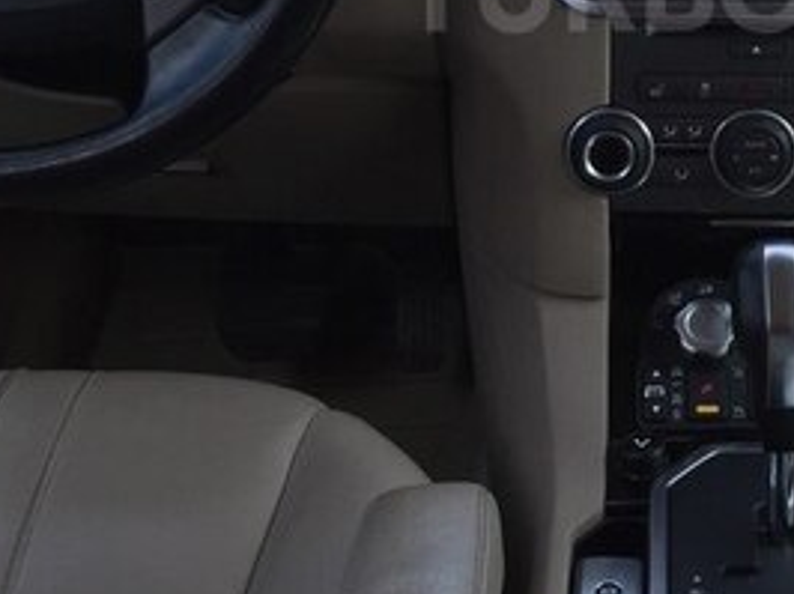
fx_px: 1650
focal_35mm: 72
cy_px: -13
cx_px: 707
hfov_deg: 26.2
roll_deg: -2.8
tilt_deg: -22.9
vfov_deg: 19.7
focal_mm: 4.15
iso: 32
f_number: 2.2
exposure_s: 1/408
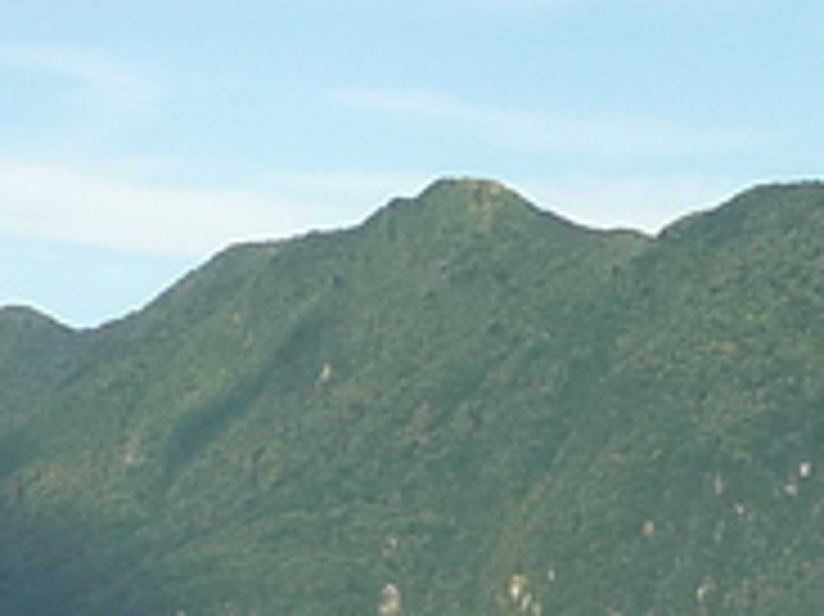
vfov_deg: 8.7
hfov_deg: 12.0
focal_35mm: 164
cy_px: 1124
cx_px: 743
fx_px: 3901
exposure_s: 1/320
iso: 125
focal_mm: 4.1
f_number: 4
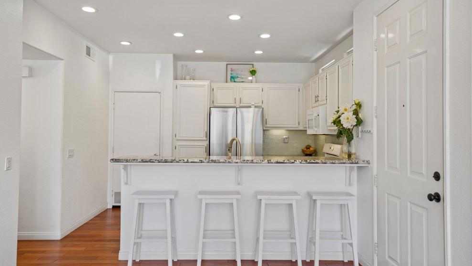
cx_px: 233
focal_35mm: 26
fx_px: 325
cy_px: 124
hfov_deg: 71.9
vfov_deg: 44.4
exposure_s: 1/30
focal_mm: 24
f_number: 8
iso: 250
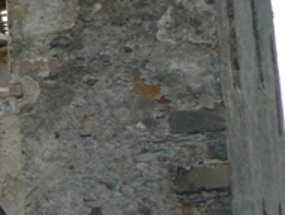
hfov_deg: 15.6
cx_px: -254
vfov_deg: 14.1
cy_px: 80
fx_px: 866
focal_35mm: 105
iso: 100
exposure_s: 1/200
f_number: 2.8
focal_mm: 4.4
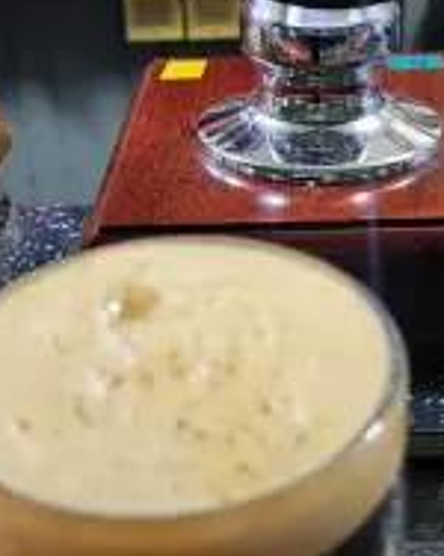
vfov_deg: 34.5
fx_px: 888
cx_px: 243
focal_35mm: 54
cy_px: 192
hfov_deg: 28.0
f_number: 1.8
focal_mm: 5.4
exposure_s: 1/25
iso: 640
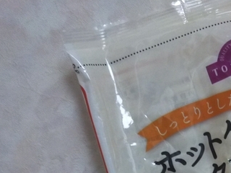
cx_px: 229
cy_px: 205
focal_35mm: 75
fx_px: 500
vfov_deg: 18.6
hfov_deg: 24.8
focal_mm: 4
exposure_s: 1/40
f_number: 2.2
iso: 100
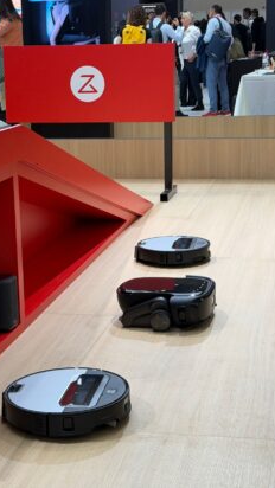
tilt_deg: -7.1
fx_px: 920
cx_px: 132
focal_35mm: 71
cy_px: 240
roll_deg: +3.4
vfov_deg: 29.7
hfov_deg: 17.0
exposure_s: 1/120
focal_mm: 6.76
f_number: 1.78
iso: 50
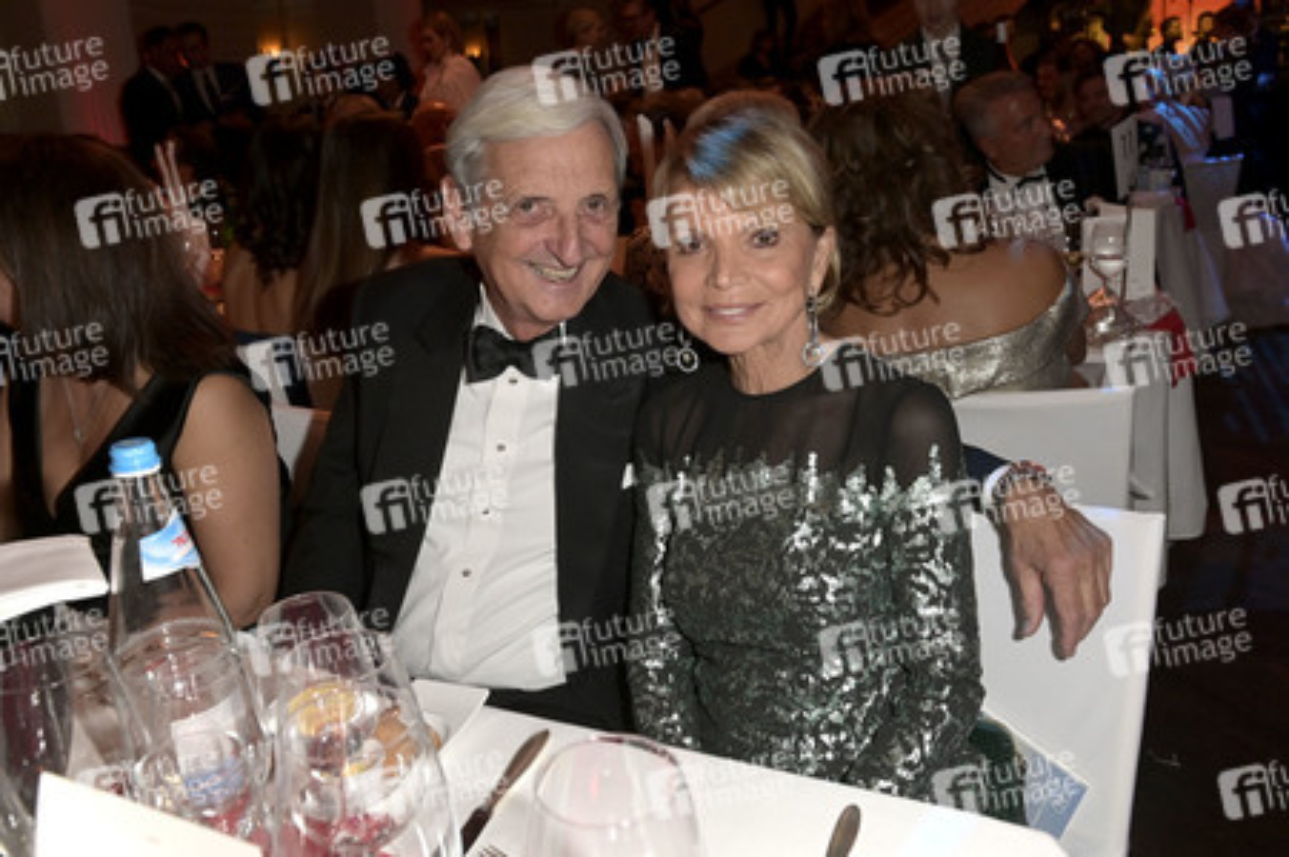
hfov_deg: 65.5
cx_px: 644
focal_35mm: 28
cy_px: 428
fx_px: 1002
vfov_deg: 46.3
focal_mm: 28
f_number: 5.6
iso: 1000
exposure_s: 1/100
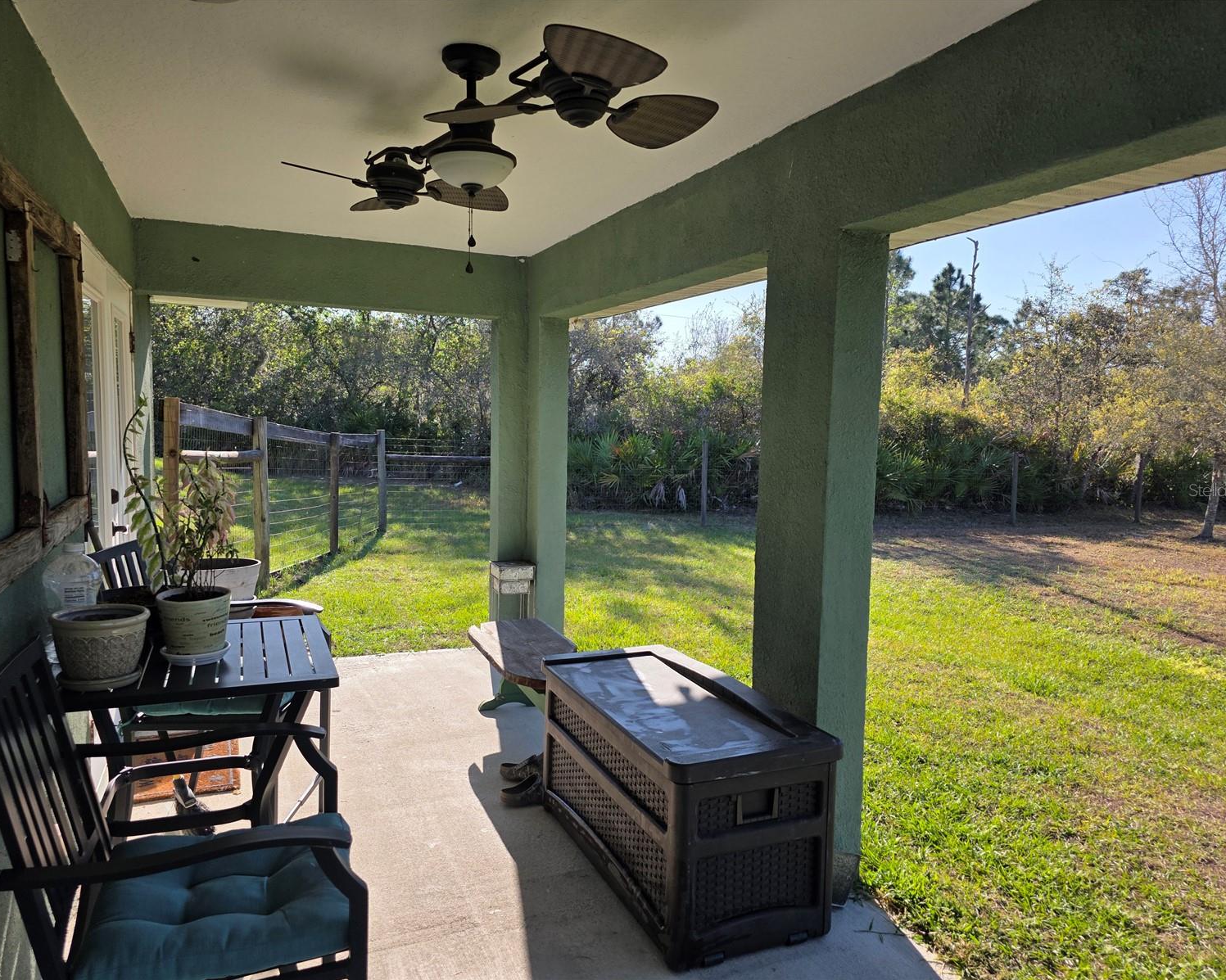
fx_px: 871
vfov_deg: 58.8
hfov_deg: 70.3
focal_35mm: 24
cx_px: 611
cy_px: 490
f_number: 1.7
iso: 80
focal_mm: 6.3
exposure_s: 1/3667
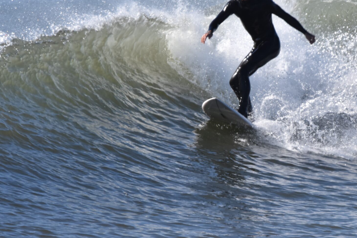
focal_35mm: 1576
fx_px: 15629
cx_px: 301
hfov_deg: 1.3
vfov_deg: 0.9
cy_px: 125
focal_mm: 600
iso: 500
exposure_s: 1/1250
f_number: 9
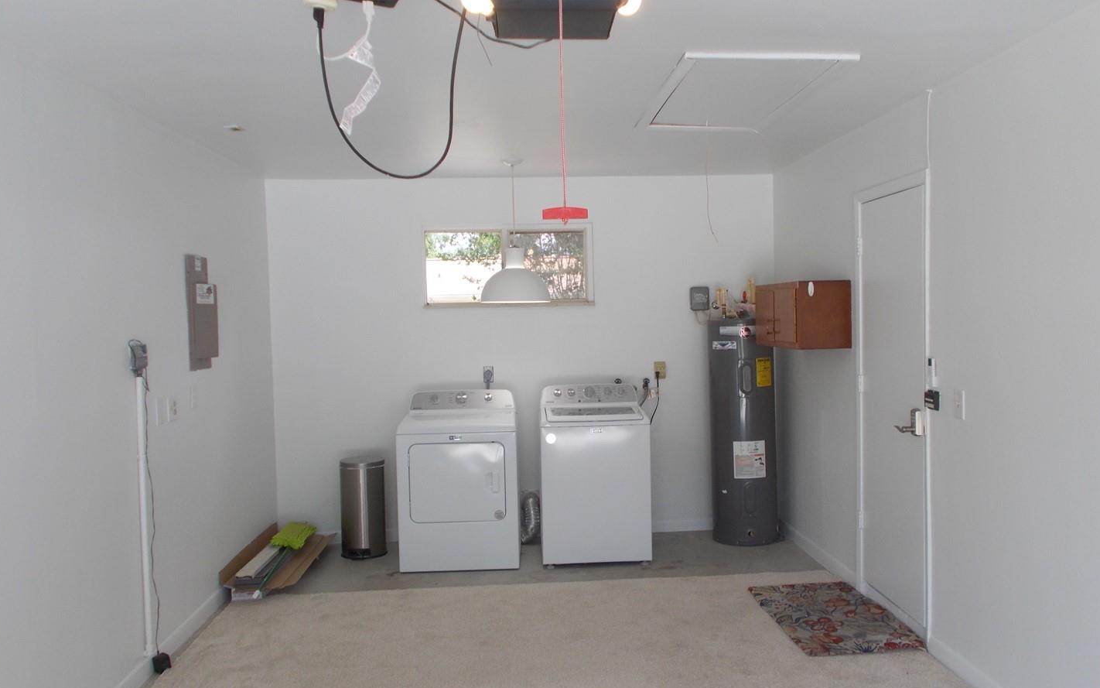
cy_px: 365
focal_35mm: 31
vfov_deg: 40.6
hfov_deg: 61.1
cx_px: 595
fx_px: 929
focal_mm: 4.6
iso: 80
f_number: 3.2
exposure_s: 1/60
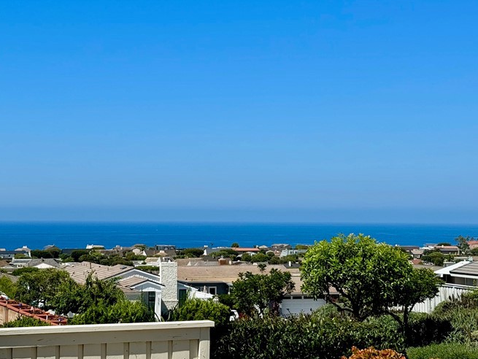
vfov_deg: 19.7
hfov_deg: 25.9
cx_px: 193
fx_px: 1036
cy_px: 163
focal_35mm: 75
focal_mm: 6.76
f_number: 1.78
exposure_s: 1/7092
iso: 64
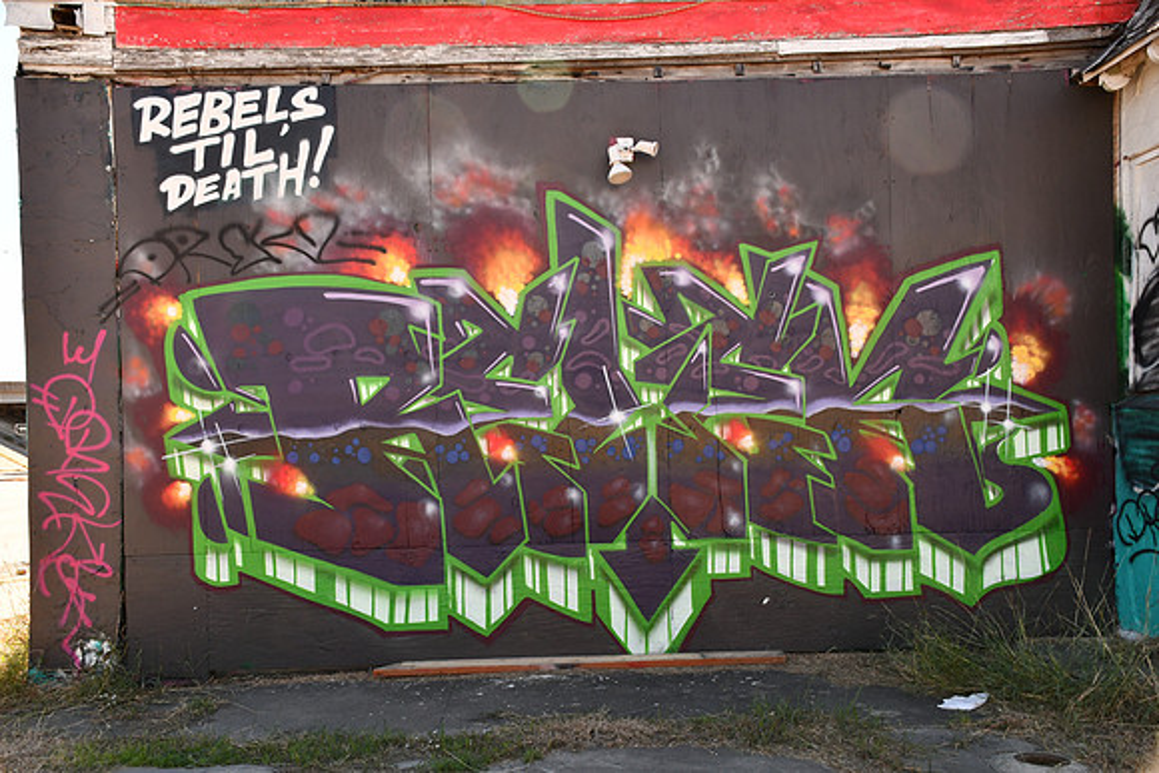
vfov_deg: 34.2
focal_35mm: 39
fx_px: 1256
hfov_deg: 49.5
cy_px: 386
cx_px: 580
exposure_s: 1/400
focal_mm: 26
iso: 400
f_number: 8
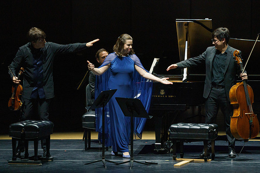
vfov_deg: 4.6
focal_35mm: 302
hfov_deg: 6.8
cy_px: 87
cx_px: 119
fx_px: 2179
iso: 3200
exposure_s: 1/320
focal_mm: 274
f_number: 8
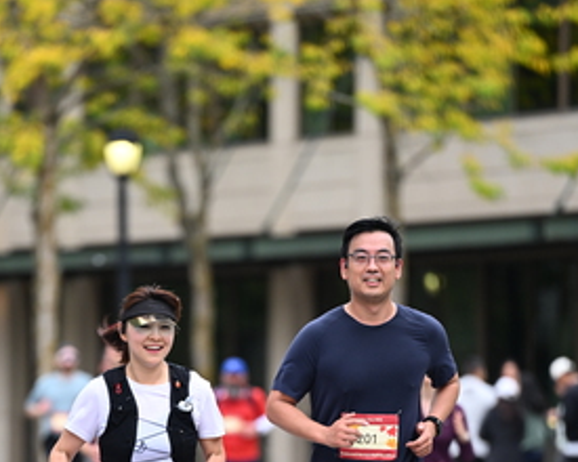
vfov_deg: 4.1
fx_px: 6432
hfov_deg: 5.1
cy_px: 405
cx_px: 260
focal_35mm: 376
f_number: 2.8
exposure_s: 1/2000
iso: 640
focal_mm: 200
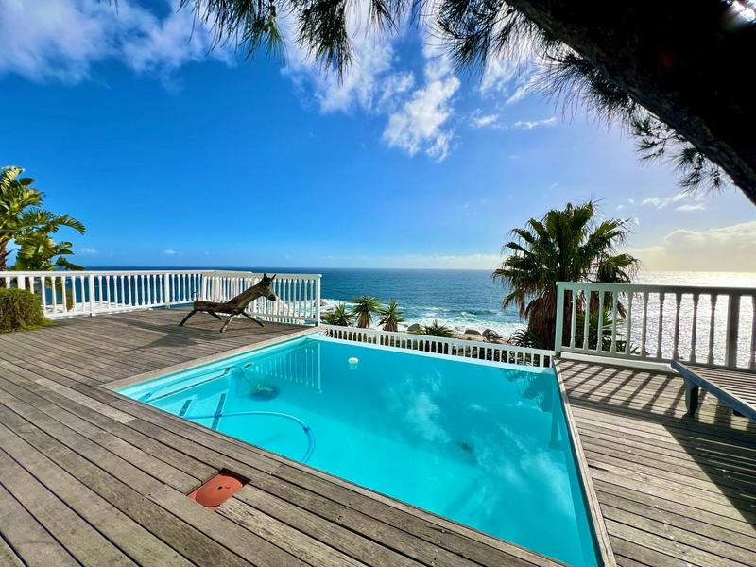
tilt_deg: -3.5
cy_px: 284
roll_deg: +0.3
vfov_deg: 89.9
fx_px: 284
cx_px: 378
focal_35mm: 13
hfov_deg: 106.2
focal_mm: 1.57
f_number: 1.8
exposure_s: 1/2421
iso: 32
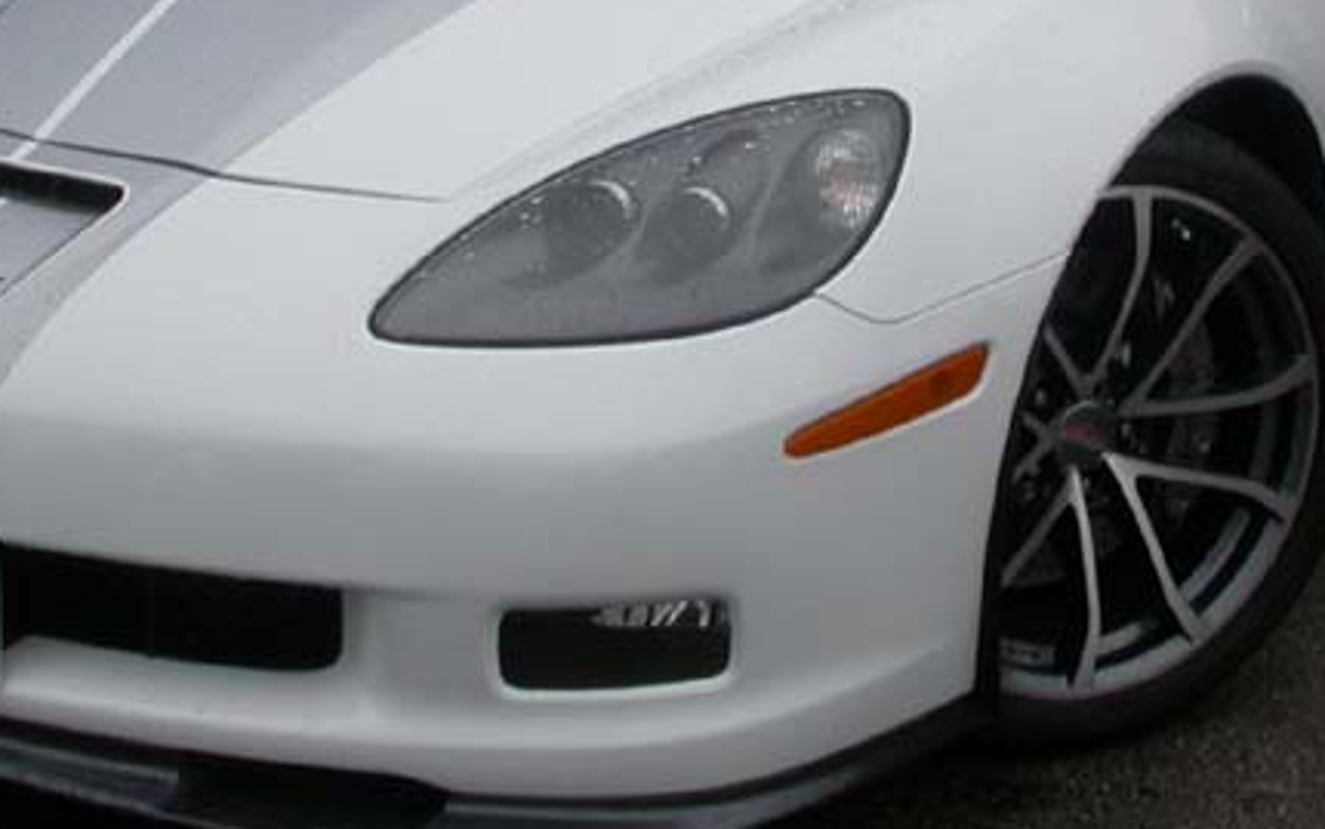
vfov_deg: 13.4
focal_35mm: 96
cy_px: -40
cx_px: 770
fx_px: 3468
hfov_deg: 21.6
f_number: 7.5
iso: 100
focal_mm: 7.85
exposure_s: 1/326
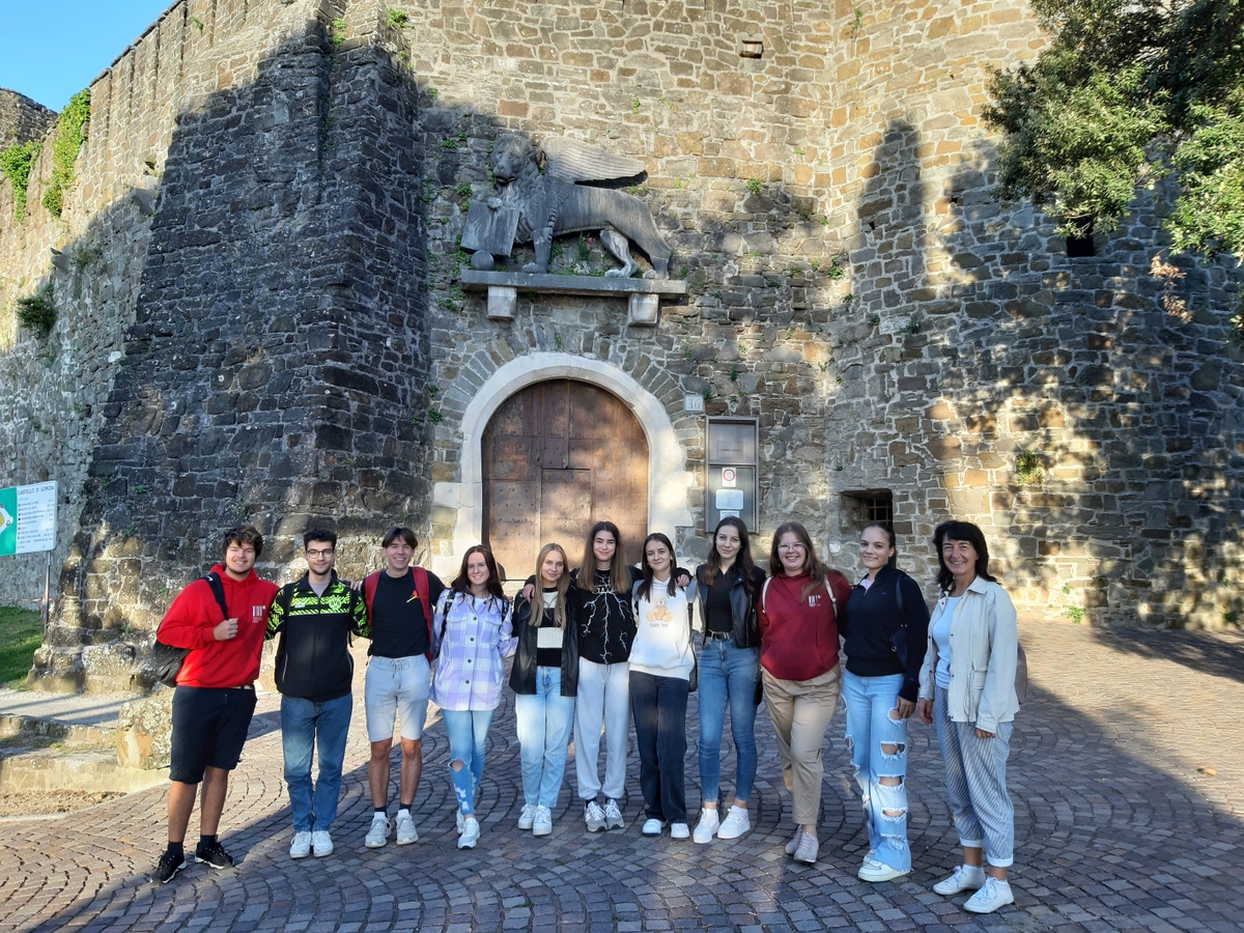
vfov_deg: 51.4
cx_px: 622
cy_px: 466
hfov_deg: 65.3
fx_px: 970
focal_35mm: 27
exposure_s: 1/181
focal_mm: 3.93
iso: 40
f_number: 1.7
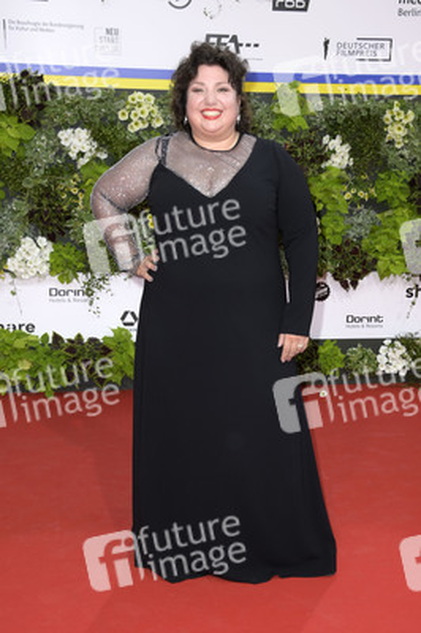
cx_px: 210
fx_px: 914
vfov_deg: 38.2
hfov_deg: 25.9
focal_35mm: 52
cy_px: 316
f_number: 6.3
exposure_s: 1/250
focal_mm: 52
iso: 400
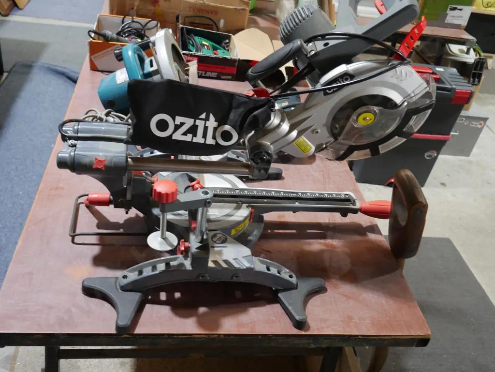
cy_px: 186
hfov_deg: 53.9
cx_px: 248
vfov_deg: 41.8
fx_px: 486
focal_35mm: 34
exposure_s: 1/60
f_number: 4
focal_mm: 17
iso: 640
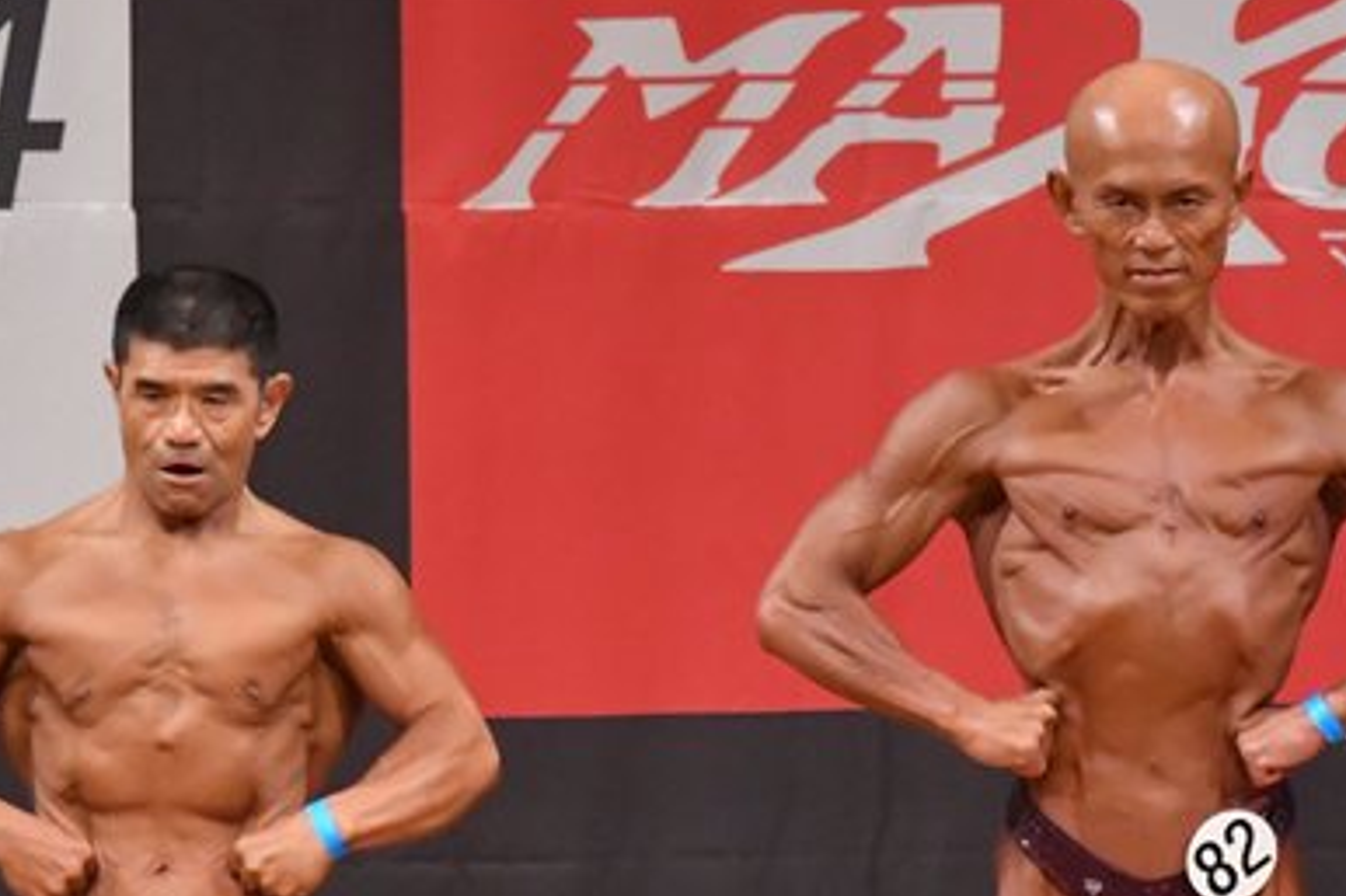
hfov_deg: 3.4
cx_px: 717
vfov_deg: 2.3
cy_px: 875
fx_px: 22535
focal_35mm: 603
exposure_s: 1/400
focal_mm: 200
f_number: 5.6
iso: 8000
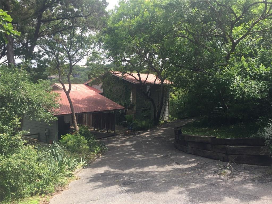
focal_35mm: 29
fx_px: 228
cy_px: 102
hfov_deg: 61.7
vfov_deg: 48.2
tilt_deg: -2.3
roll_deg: -0.9
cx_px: 136
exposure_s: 1/791
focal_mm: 4.15
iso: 32
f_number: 2.2
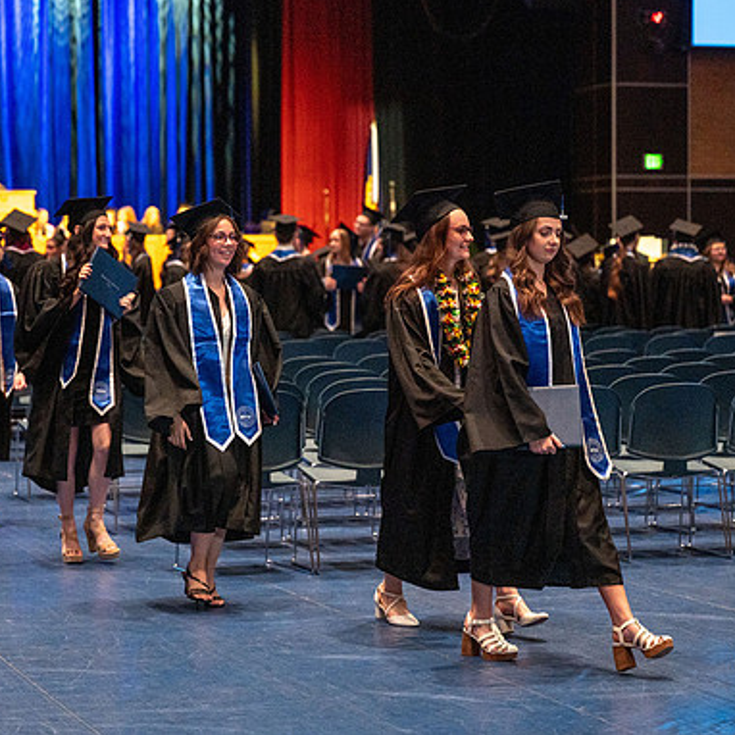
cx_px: 243
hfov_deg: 17.2
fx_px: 2426
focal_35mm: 101
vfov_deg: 17.2
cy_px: 340
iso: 2000
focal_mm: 70
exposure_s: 1/400
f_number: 2.8
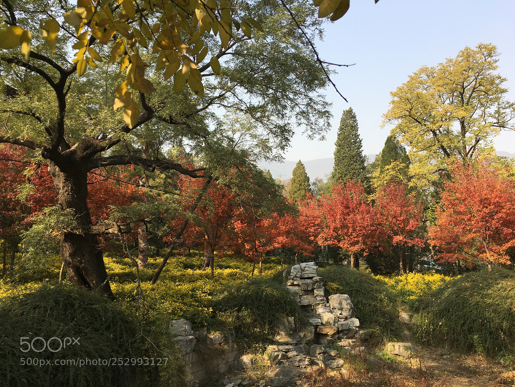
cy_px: 194
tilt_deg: +9.2
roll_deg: +0.2
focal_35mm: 29
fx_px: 431
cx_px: 258
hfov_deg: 61.7
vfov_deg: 48.2
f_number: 2.2
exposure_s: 1/591
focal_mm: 4.15
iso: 25
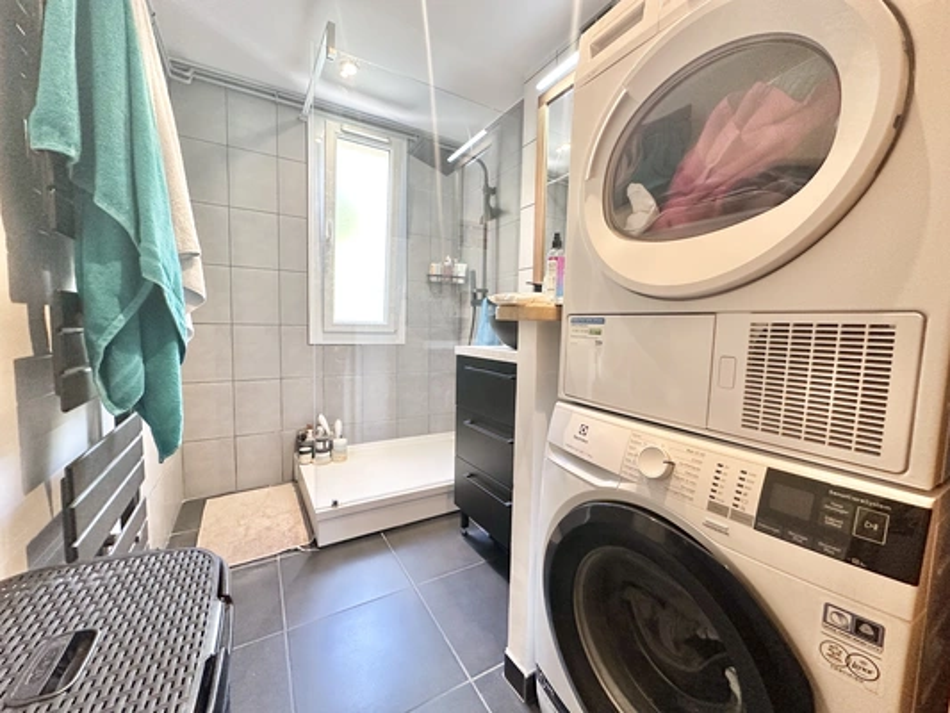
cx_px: 475
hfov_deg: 102.1
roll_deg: -1.4
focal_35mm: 14
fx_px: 384
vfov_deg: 85.7
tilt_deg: -3.9
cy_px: 356
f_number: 2.2
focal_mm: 2.22
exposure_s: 1/100
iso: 250
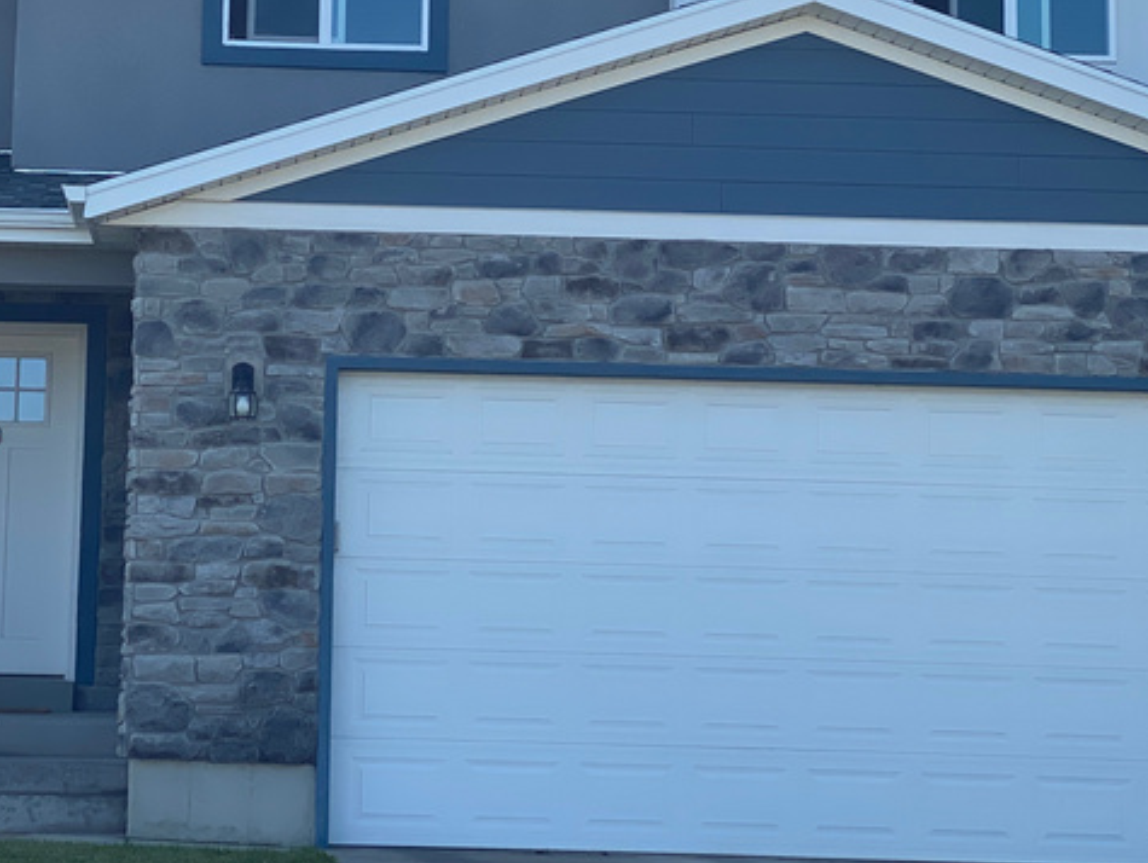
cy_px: 184
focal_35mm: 112
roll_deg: -2.2
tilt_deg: +8.4
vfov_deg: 13.2
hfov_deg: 17.5
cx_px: 314
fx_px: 3717
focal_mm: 6
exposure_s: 1/1170
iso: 20
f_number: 2
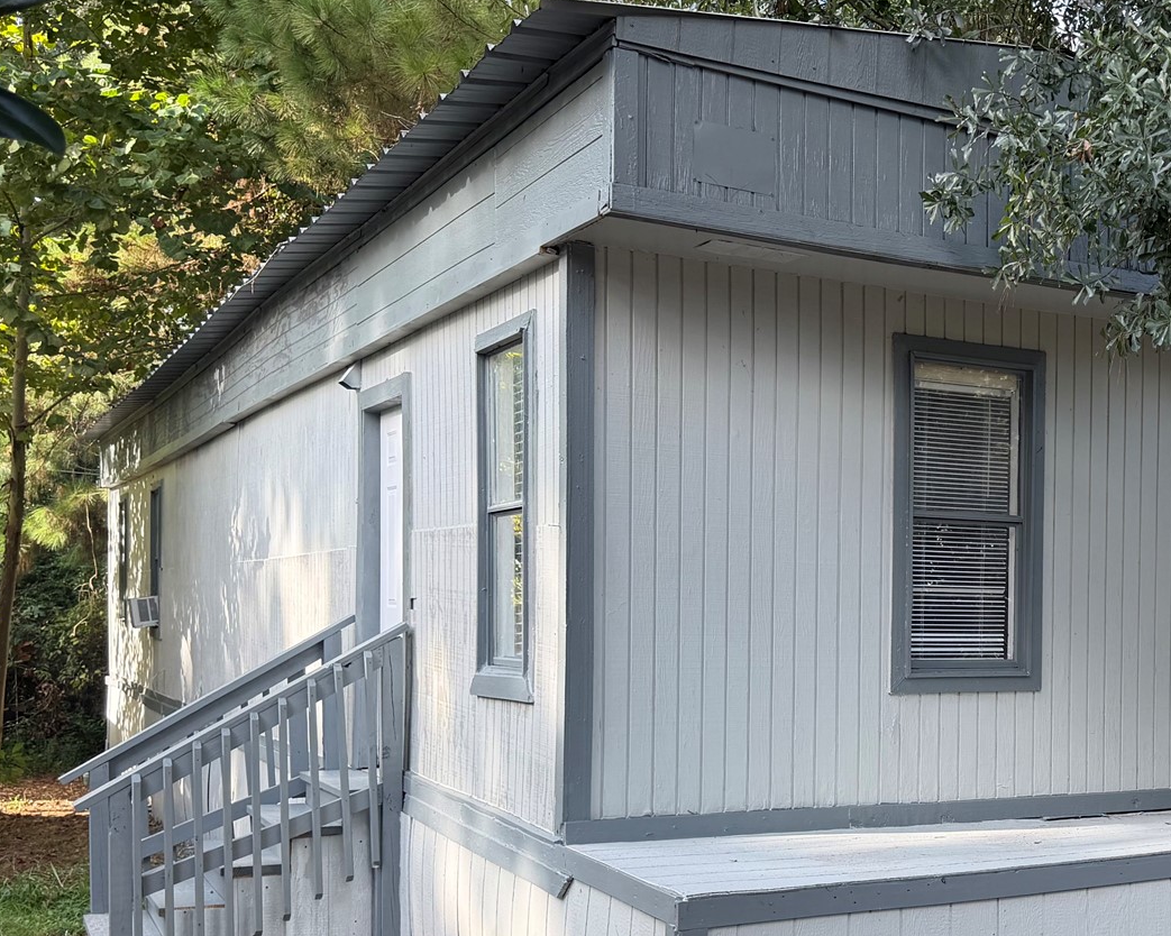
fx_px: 1594
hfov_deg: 38.4
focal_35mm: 46
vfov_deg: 32.5
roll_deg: -0.7
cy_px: 623
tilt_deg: -0.1
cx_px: 980
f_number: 1.78
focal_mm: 6.76
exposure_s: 1/358
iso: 80
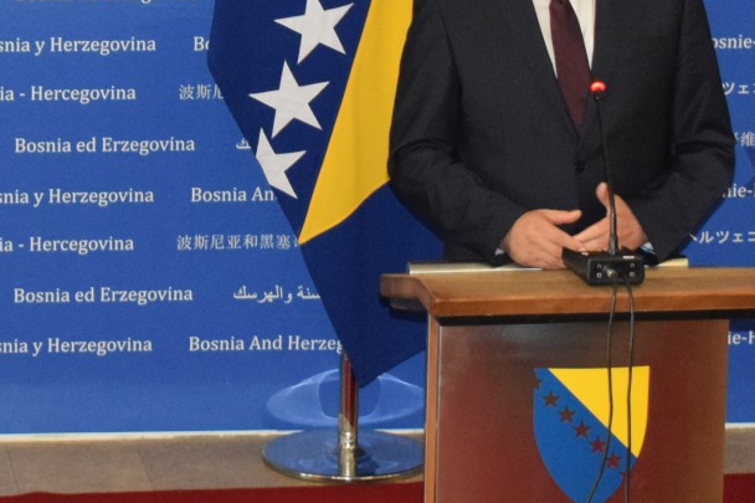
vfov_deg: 6.8
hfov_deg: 10.3
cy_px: -107
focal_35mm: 199
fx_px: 4172
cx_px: 188
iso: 3200
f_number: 5
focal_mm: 42
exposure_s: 1/60
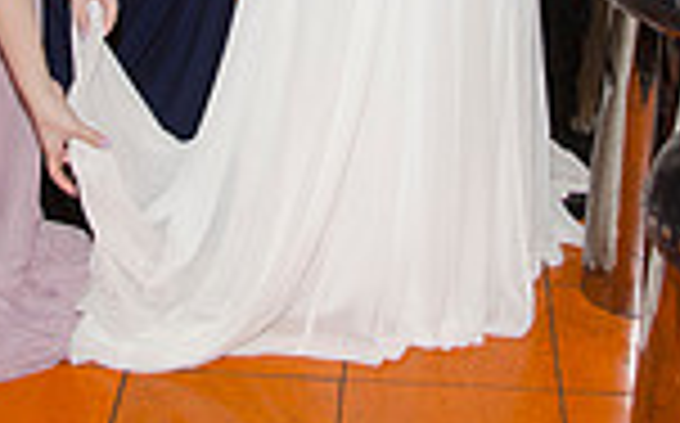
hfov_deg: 19.1
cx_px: 284
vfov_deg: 11.2
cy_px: -310
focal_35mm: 109
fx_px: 2018
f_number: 5.6
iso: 400
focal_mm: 24
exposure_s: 1/60
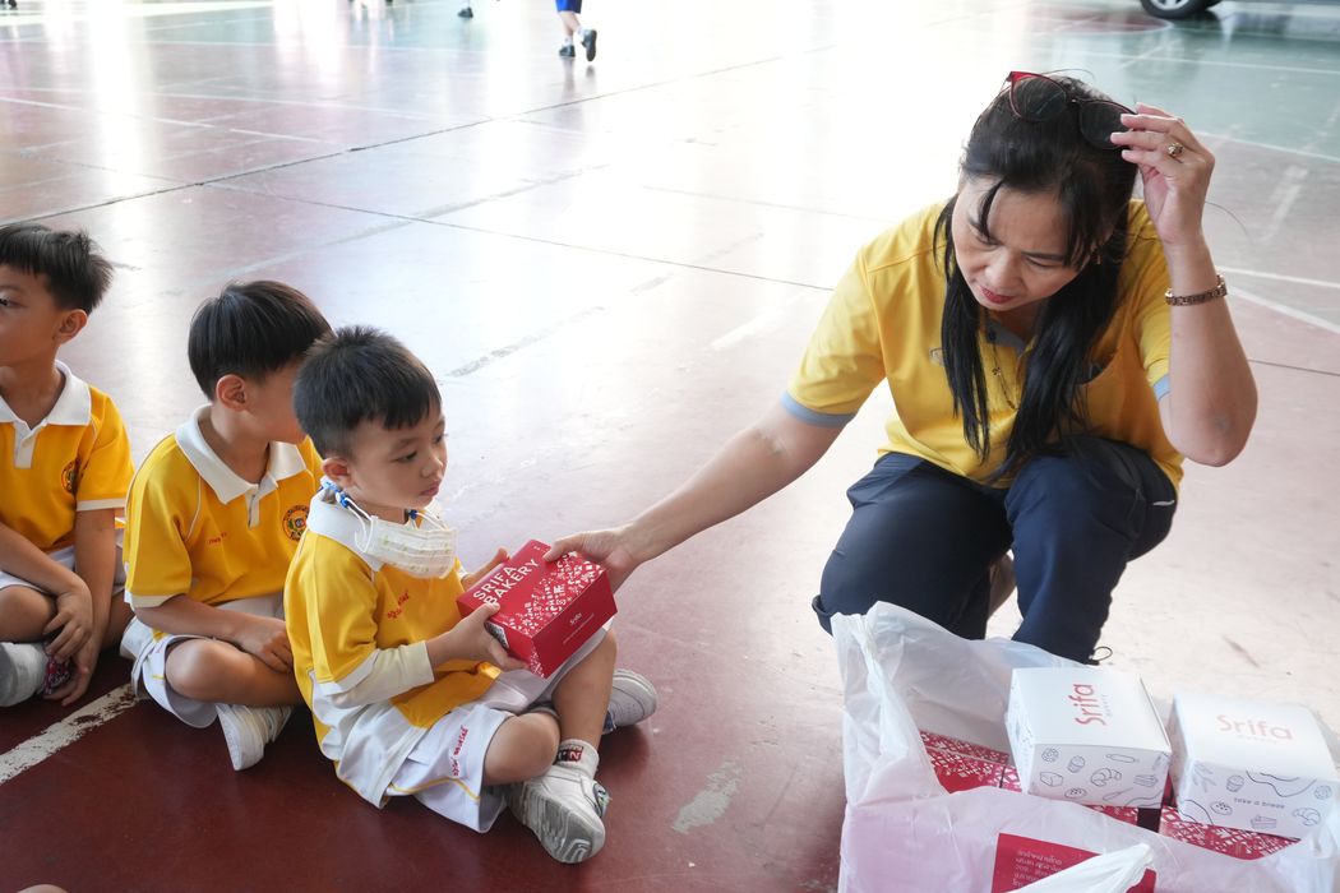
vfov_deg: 36.9
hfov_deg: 53.1
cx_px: 670
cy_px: 446
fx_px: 1340
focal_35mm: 36
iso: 1000
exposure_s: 1/200
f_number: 5.6
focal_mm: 24
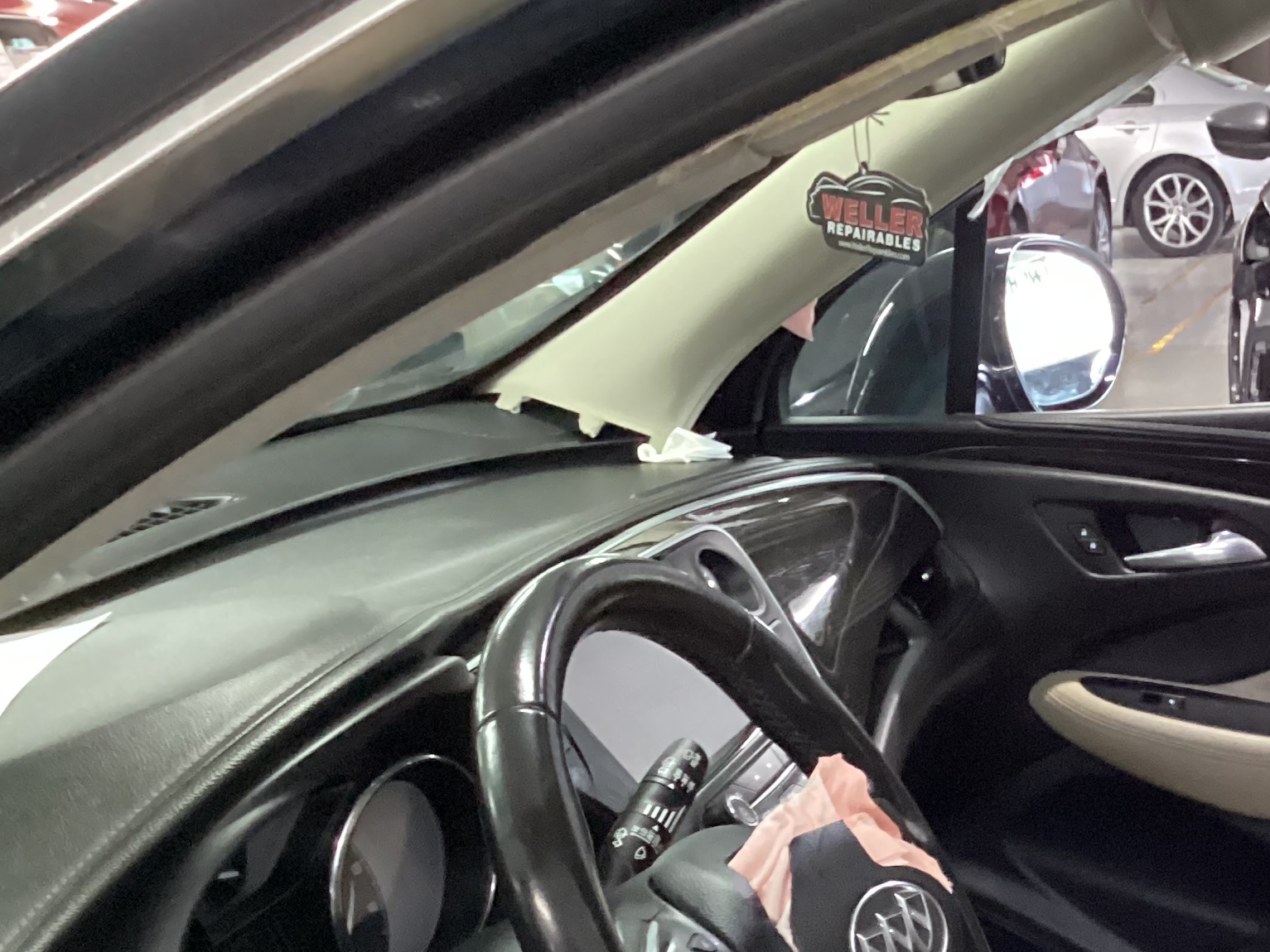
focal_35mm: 66
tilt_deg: -23.4
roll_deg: +1.0
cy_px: 997
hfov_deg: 27.4
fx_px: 2422
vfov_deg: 21.3
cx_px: 1325
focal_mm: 3.3
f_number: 2.4
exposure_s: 1/30
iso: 500
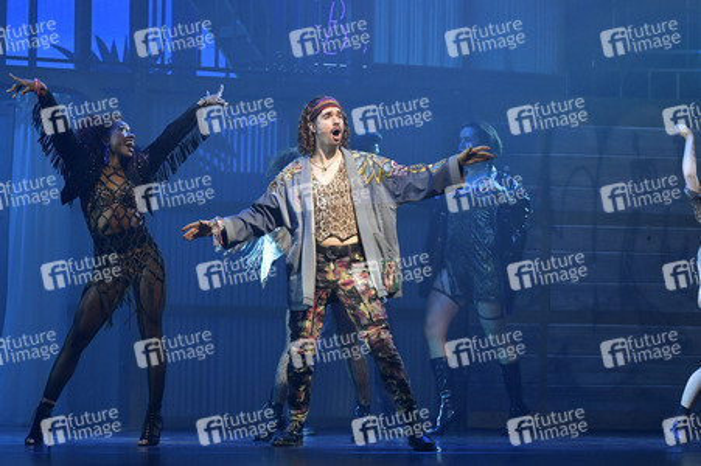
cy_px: 233
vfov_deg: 10.5
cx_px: 350
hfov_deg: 15.8
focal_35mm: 130
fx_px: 2529
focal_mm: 130
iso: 3200
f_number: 5.6
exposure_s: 1/200
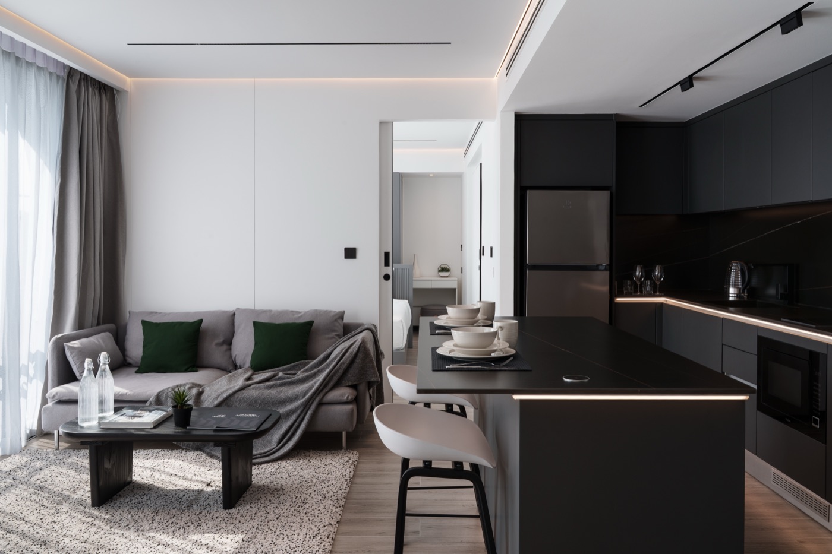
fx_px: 647
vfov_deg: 46.4
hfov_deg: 65.5
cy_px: 277
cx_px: 416
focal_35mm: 28
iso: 100
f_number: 14
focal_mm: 28
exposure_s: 1/15
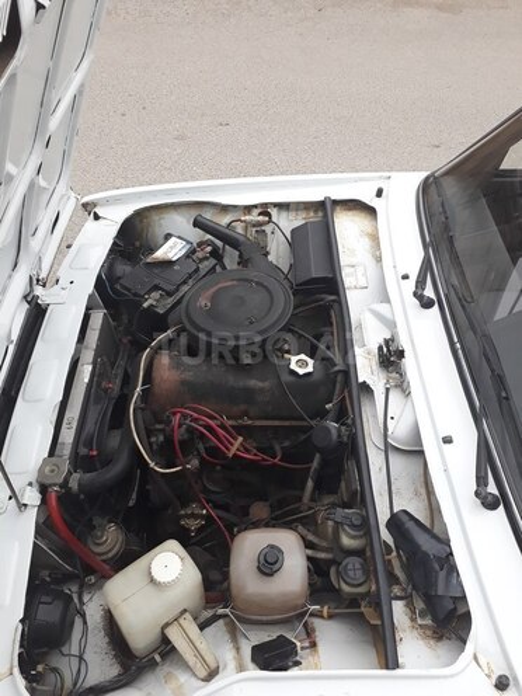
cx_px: 261
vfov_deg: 65.3
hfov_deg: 51.4
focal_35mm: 27
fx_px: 543
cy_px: 348
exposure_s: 1/40
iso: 50
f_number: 1.9
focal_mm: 3.6
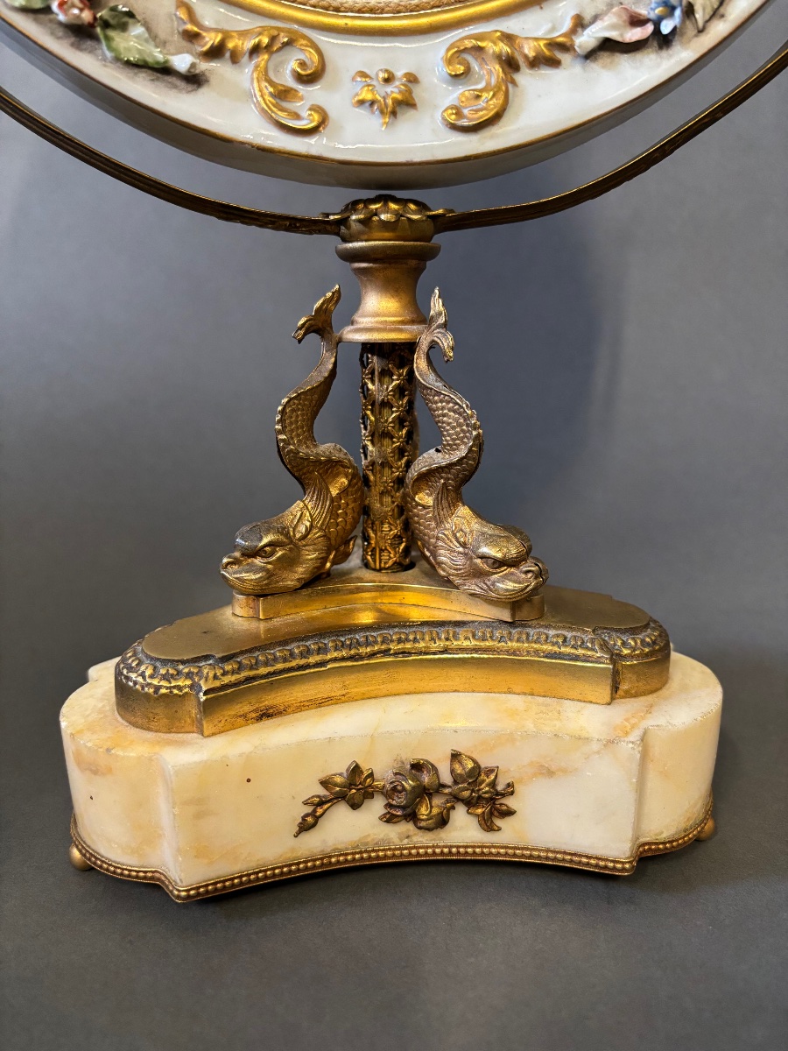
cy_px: 526
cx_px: 394
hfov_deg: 53.1
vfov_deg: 67.3
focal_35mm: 26
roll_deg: -1.1
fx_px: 789
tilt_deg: -15.8
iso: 320
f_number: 1.6
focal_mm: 5.96
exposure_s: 1/50
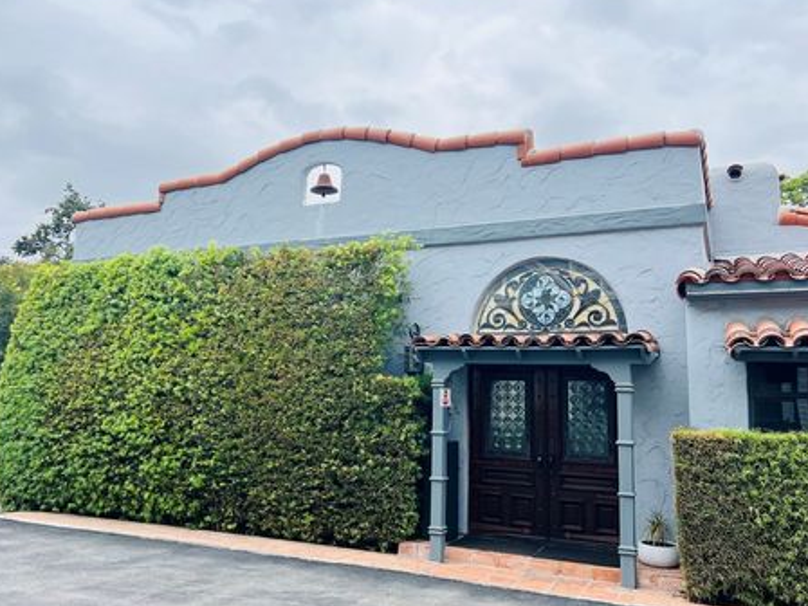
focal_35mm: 29
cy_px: 315
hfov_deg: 61.7
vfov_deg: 48.2
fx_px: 677
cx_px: 409
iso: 50
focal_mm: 5.7
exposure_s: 1/3831
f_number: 1.5
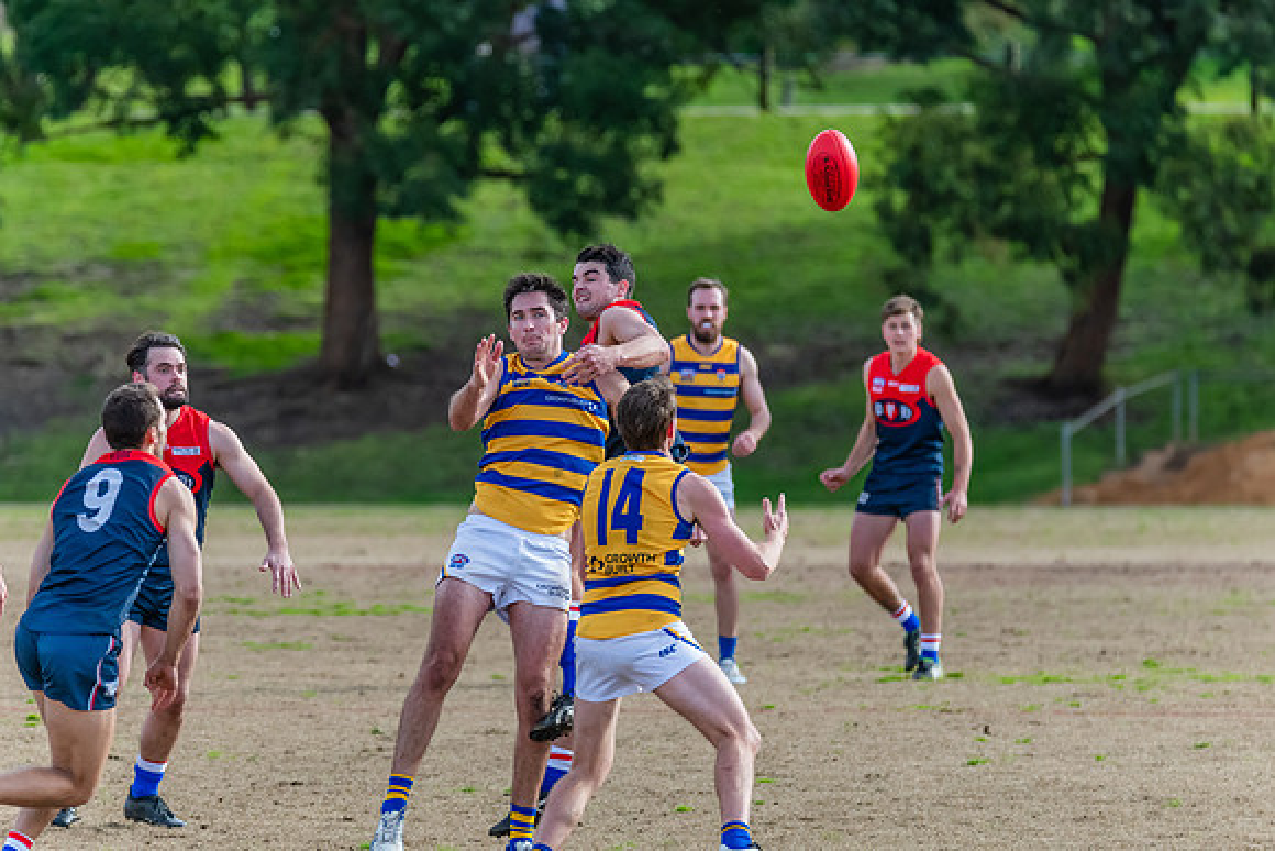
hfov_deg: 4.9
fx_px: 14785
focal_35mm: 417
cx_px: 658
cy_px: 365
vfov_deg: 3.3
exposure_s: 1/1600
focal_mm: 350
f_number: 6
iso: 1600
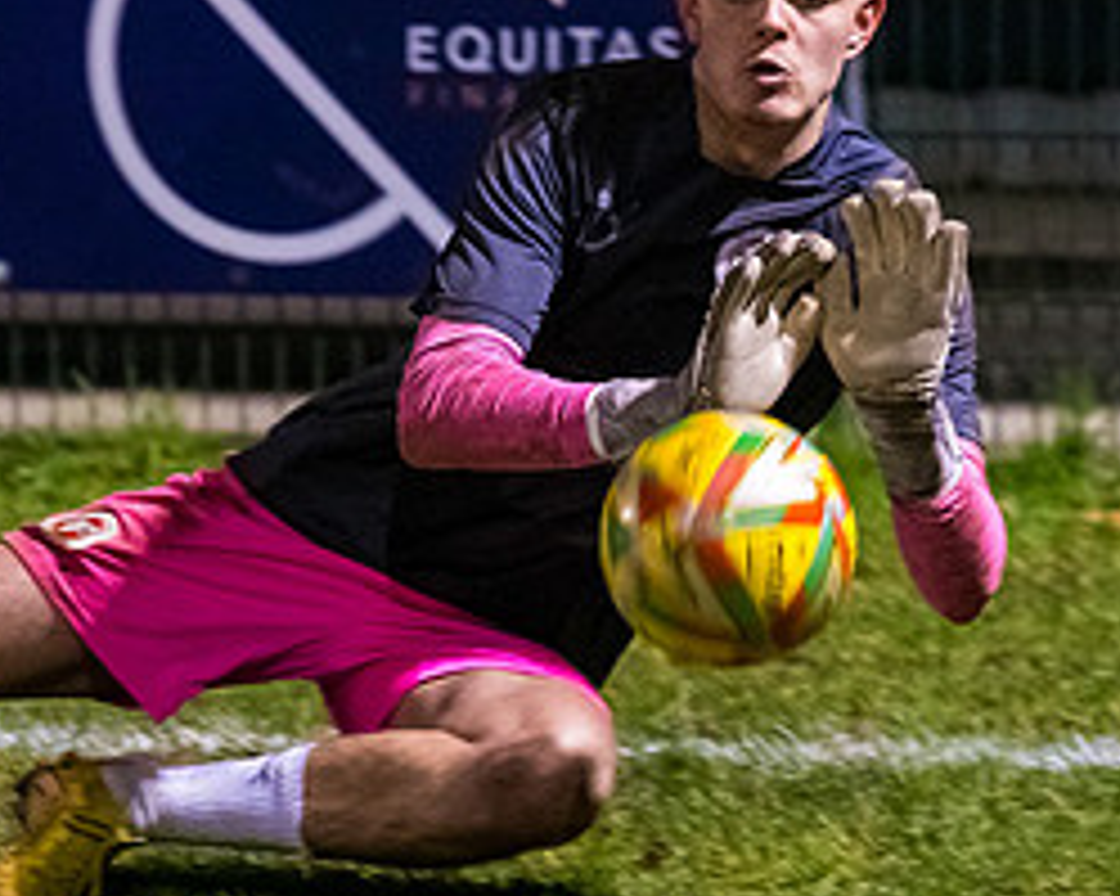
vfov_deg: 3.1
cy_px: 521
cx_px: 459
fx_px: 16335
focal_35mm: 493
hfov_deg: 3.9
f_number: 2.8
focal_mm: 135
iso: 2000
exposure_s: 1/640
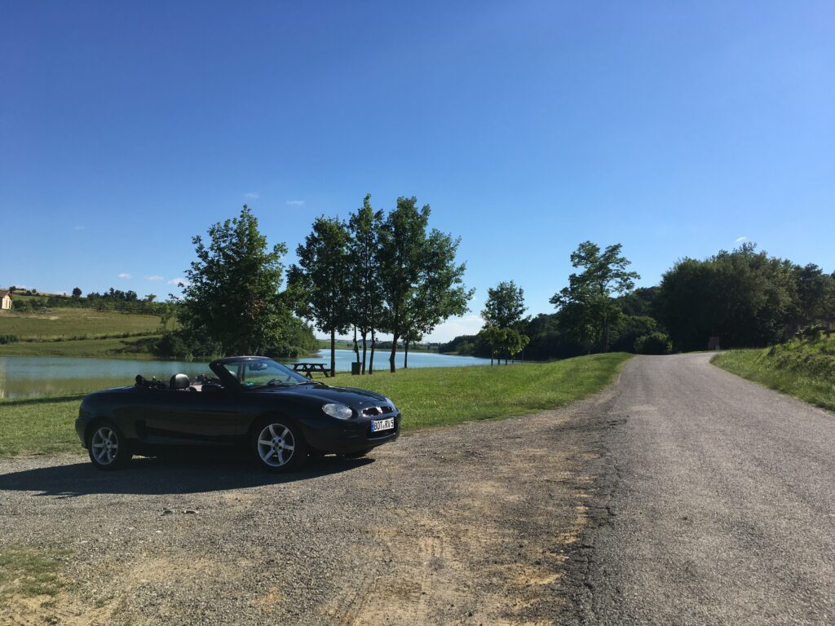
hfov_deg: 61.7
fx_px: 700
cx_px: 418
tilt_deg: +1.4
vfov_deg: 48.2
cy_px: 313
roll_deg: -1.7
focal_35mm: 29
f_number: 2.2
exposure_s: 1/2262
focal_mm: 4.15
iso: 25
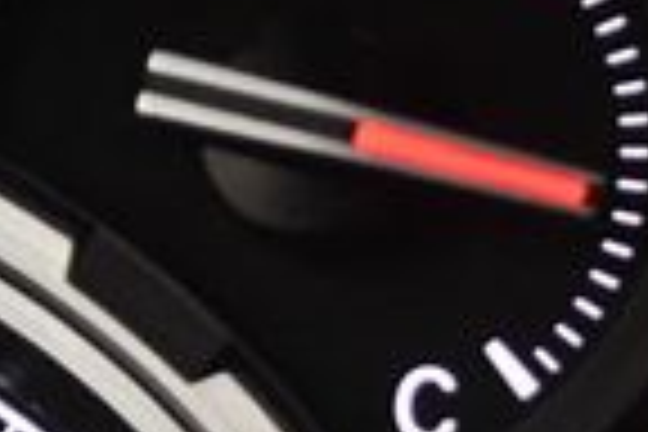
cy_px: 842
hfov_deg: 6.7
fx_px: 5346
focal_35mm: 297
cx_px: 1359
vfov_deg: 4.6
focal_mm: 45
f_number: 5.3
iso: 5000
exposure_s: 1/60
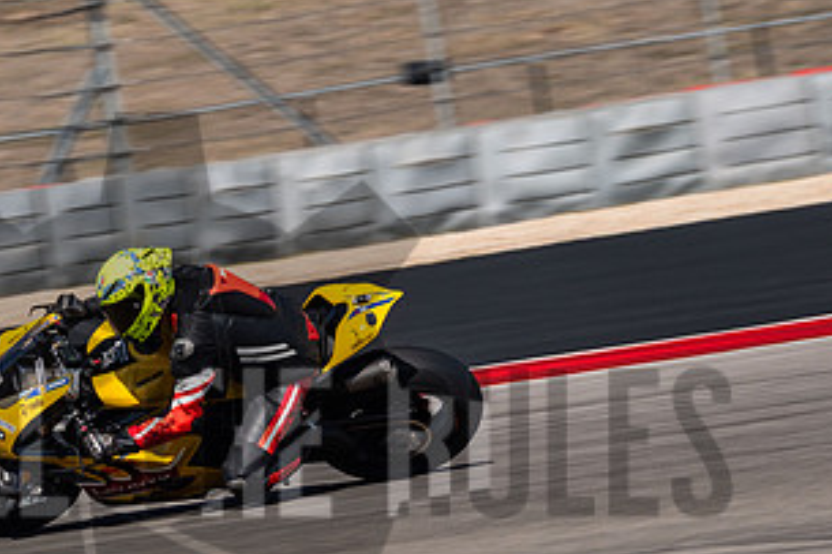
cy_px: 446
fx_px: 9239
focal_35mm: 400
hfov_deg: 5.2
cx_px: 155
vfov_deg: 3.4
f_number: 7.1
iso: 160
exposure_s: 1/200
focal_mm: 140
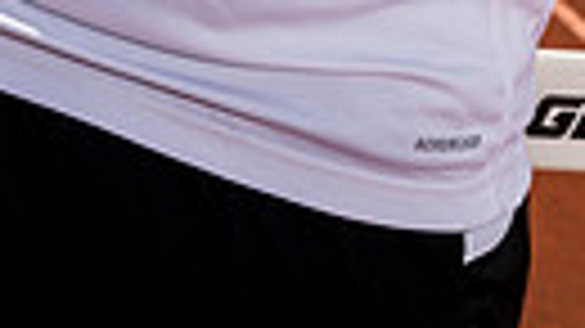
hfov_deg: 12.4
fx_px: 2698
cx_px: 261
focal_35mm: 174
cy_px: -678
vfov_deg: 6.4
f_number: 8
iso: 100
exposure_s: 1/250
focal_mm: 48
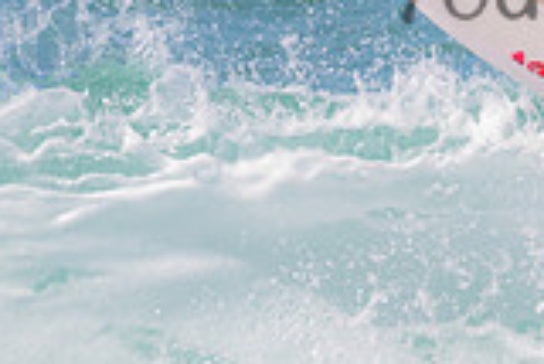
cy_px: 30
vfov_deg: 0.7
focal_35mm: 2060
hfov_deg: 1.0
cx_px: 898
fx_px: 31156
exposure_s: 1/1000
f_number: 11
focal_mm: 490
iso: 500
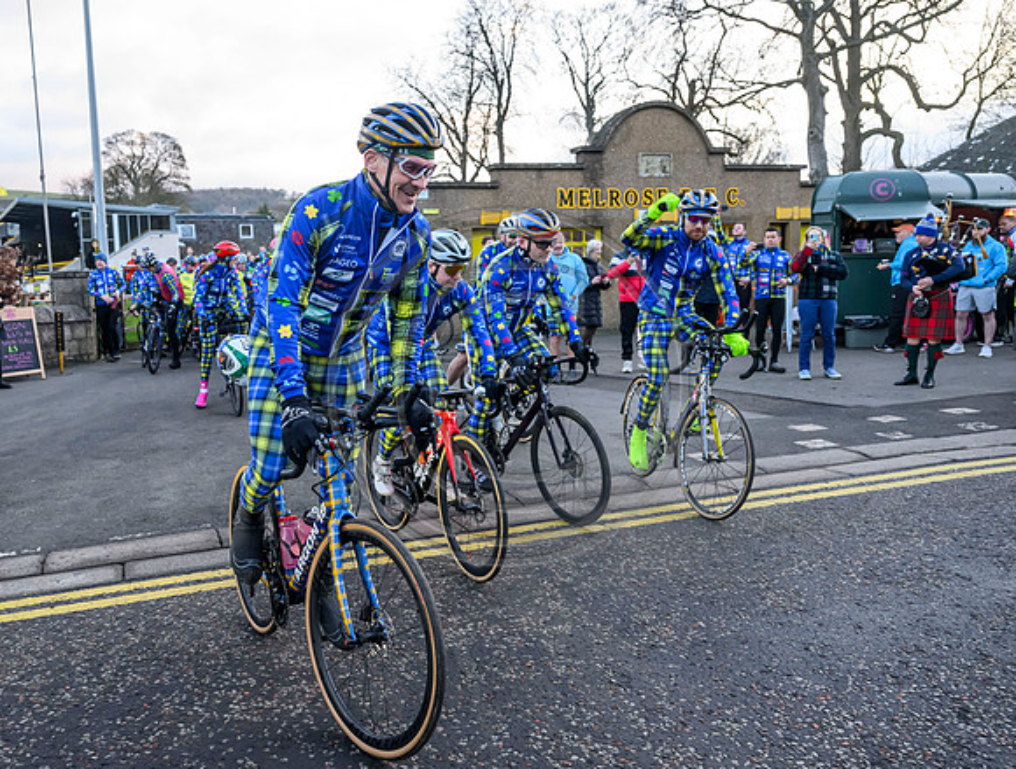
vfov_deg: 49.4
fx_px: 835
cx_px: 390
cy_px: 351
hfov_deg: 61.9
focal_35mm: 28
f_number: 4.5
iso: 2500
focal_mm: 24
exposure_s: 1/400
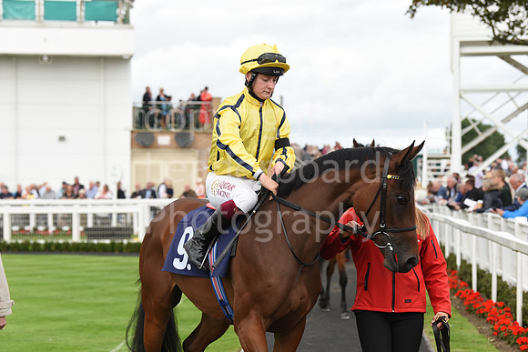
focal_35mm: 105
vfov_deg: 13.0
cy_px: 176
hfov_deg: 19.5
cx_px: 264
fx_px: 1540
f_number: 5
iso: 500
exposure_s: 1/1000
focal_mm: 105
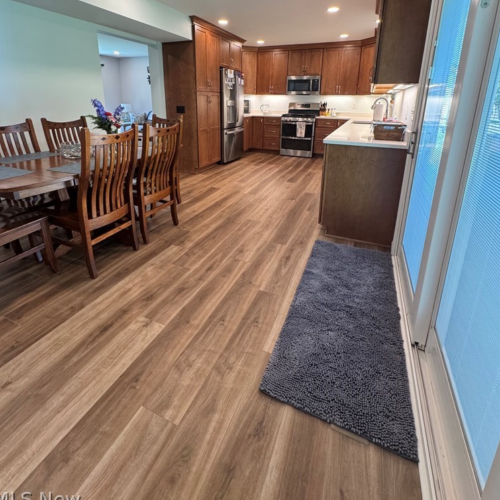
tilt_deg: -14.4
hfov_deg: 84.0
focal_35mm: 17
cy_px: 171
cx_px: 246
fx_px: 278
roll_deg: -1.4
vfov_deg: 81.4
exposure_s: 1/120
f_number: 2.2
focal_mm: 2.22
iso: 320
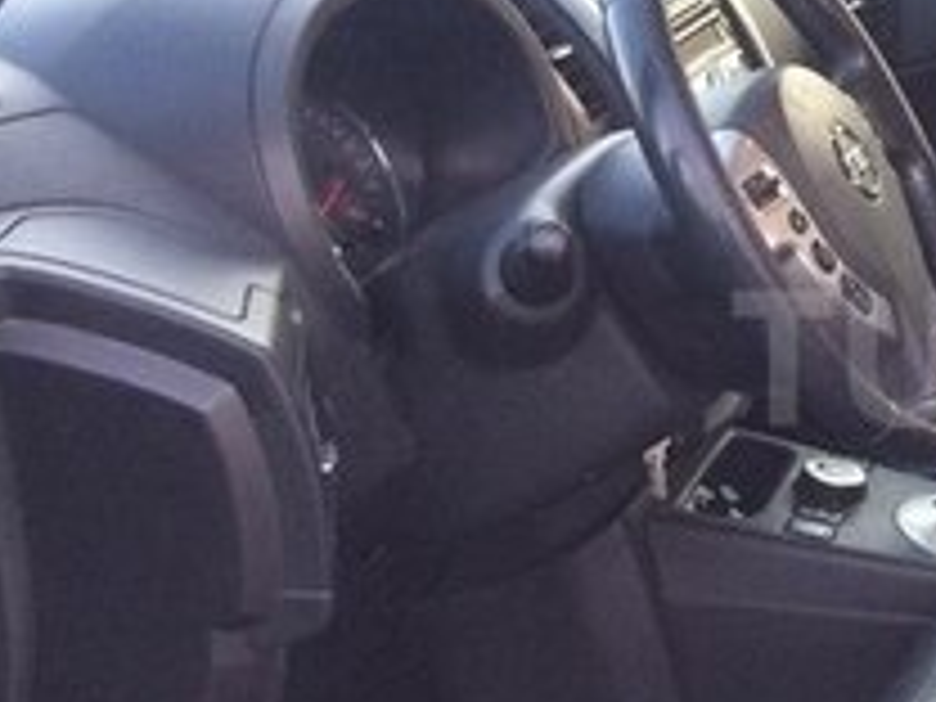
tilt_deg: -16.9
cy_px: 358
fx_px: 2488
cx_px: 1192
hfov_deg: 19.7
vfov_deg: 16.1
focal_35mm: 92
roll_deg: -0.7
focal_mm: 4.15
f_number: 2.2
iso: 80
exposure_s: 1/33
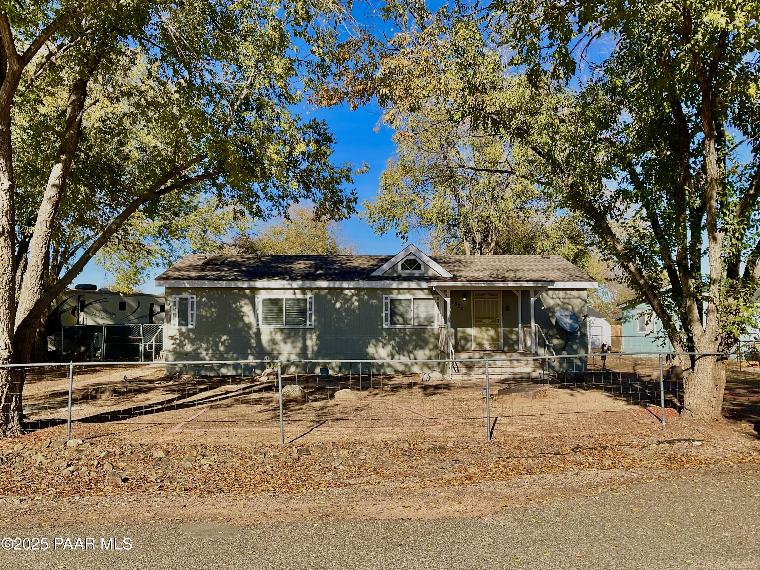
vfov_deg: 48.2
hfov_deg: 61.7
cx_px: 380
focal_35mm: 29
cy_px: 285
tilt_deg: +2.7
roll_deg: +0.3
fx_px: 637
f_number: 1.8
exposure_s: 1/1490
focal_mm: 3
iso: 16
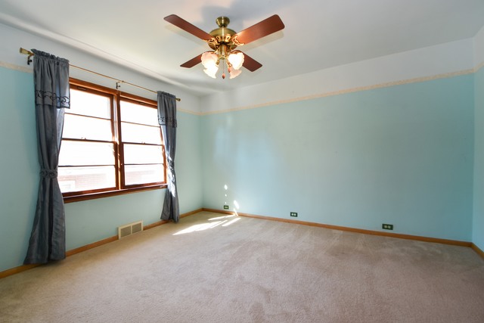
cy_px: 162
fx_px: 202
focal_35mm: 15
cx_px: 242
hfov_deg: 100.4
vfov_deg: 77.4
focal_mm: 10
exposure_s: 1/13
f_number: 9
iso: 200
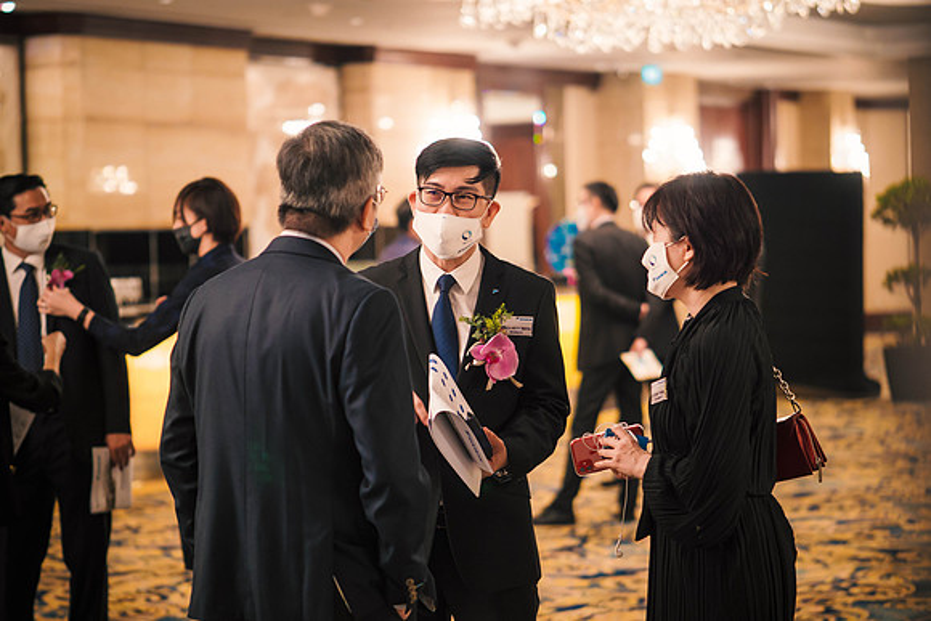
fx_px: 2502
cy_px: 310
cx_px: 466
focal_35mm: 97
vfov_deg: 14.2
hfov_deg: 21.1
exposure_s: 1/100
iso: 800
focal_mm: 45
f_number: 1.2
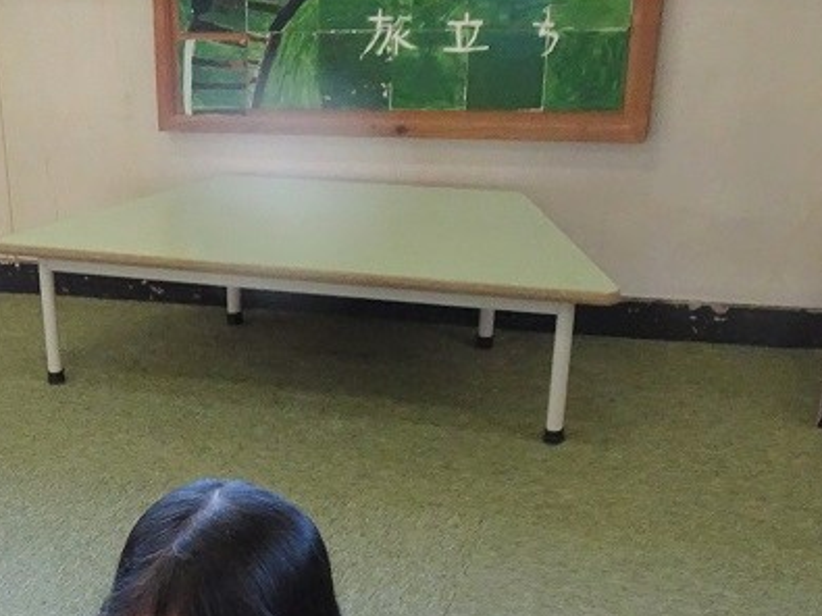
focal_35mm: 67
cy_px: 759
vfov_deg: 20.4
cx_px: 58
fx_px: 1591
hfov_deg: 27.7
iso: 640
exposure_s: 1/125
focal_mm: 4.6
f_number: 3.5
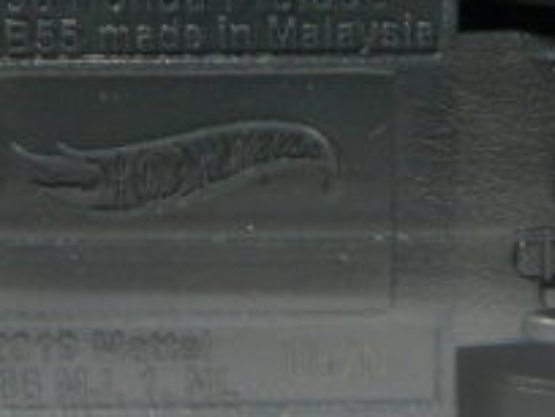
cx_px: 201
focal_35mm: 109
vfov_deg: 13.4
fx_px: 1748
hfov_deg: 18.0
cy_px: -16
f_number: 2.8
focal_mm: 4.6
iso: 100
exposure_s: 1/60
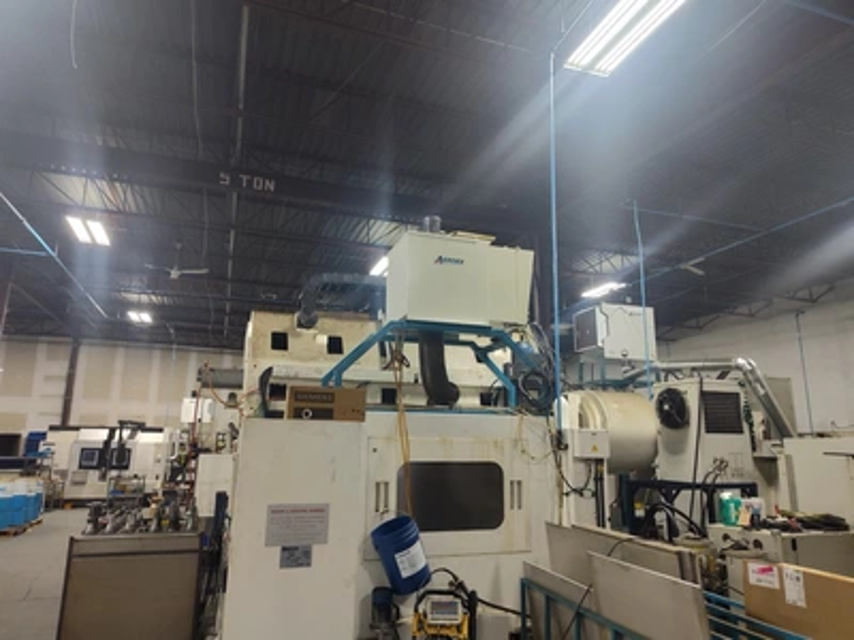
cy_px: 320
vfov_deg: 58.9
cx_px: 427
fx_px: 567
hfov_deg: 73.9
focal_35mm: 23
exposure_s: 1/120
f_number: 1.8
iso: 819
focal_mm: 5.56
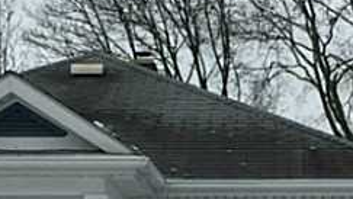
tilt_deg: +2.6
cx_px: 145
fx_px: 974
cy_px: 344
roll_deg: -1.0
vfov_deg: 11.0
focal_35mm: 104
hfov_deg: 20.5
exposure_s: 1/1319
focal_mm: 4.15
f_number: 2.2
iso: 32
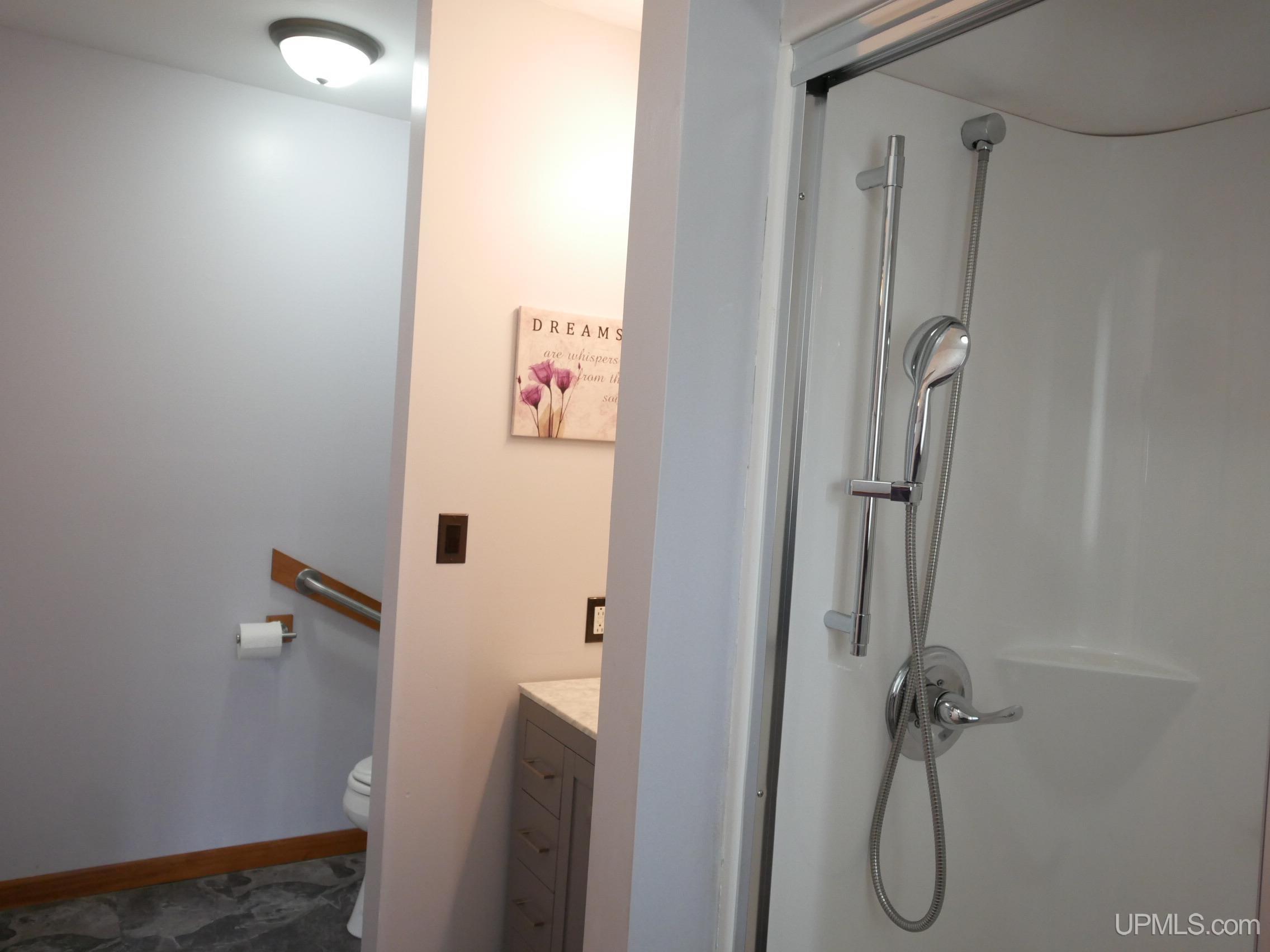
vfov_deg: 49.7
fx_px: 1027
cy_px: 476
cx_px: 635
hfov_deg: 63.4
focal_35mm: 28
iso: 1600
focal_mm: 14
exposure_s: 1/60
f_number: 4
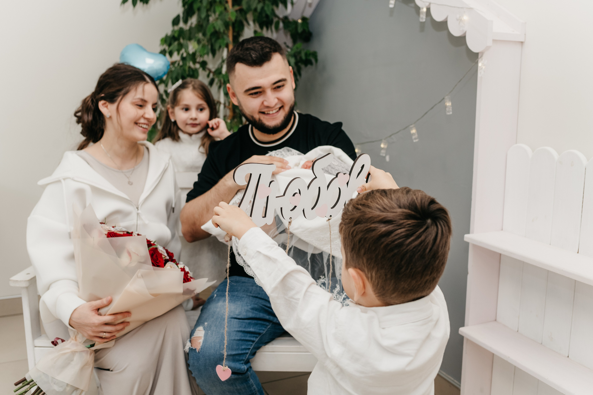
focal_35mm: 35
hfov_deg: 54.4
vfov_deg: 37.9
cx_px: 296
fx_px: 577
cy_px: 198
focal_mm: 35
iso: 400
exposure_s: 1/160
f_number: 4
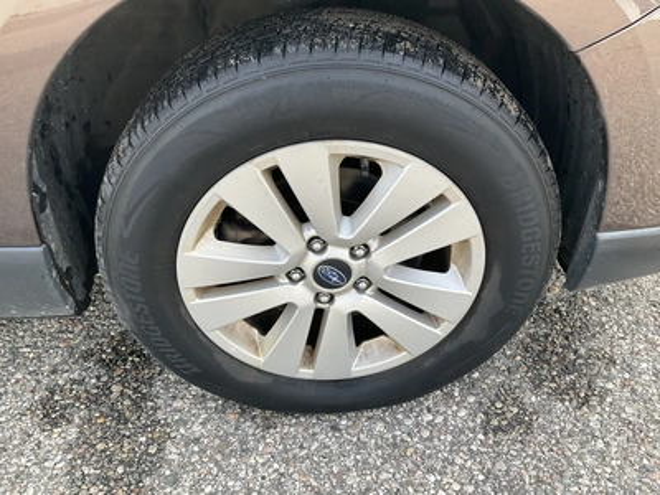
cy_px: 248
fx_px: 553
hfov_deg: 61.7
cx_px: 330
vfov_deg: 48.2
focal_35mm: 29
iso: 20
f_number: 1.8
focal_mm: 3
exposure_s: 1/122
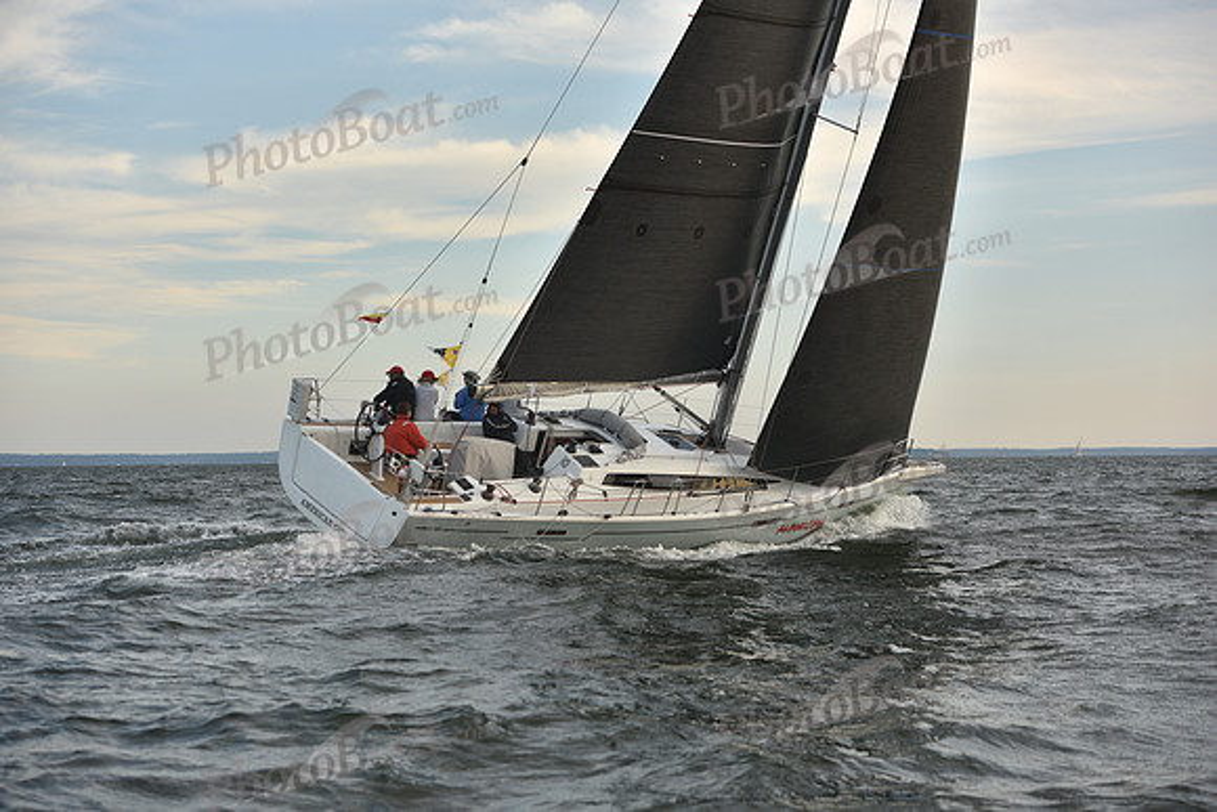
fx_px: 2367
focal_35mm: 70
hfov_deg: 28.8
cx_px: 608
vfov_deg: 19.5
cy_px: 406
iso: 250
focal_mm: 70
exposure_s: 1/1000
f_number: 4.5
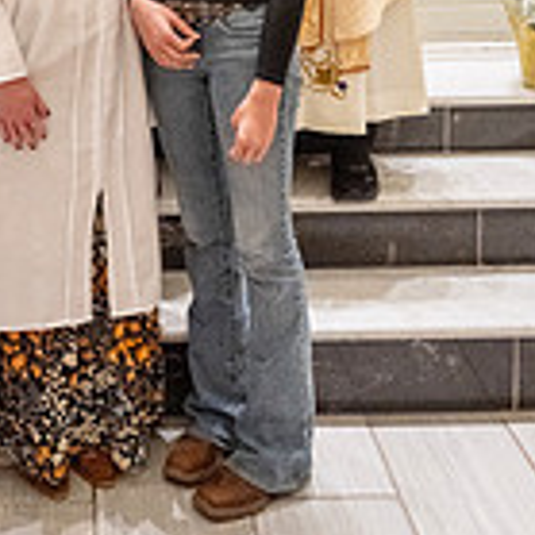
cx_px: 81
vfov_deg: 22.4
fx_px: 1224
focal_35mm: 70
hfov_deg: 24.1
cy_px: -135
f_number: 7.1
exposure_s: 1/60
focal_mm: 25.5
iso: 5000
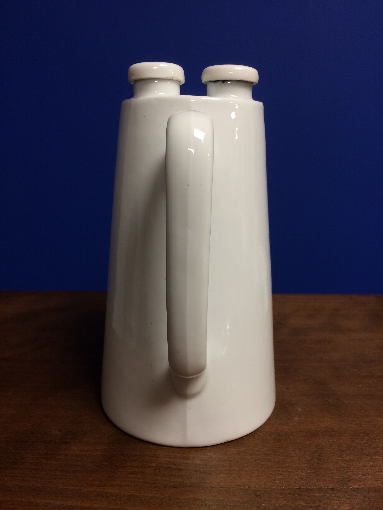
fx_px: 428
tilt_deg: -15.0
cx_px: 192
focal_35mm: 29
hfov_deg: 48.2
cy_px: 255
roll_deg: +1.3
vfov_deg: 61.7
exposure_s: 1/33
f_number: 2.2
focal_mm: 4.15
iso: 50
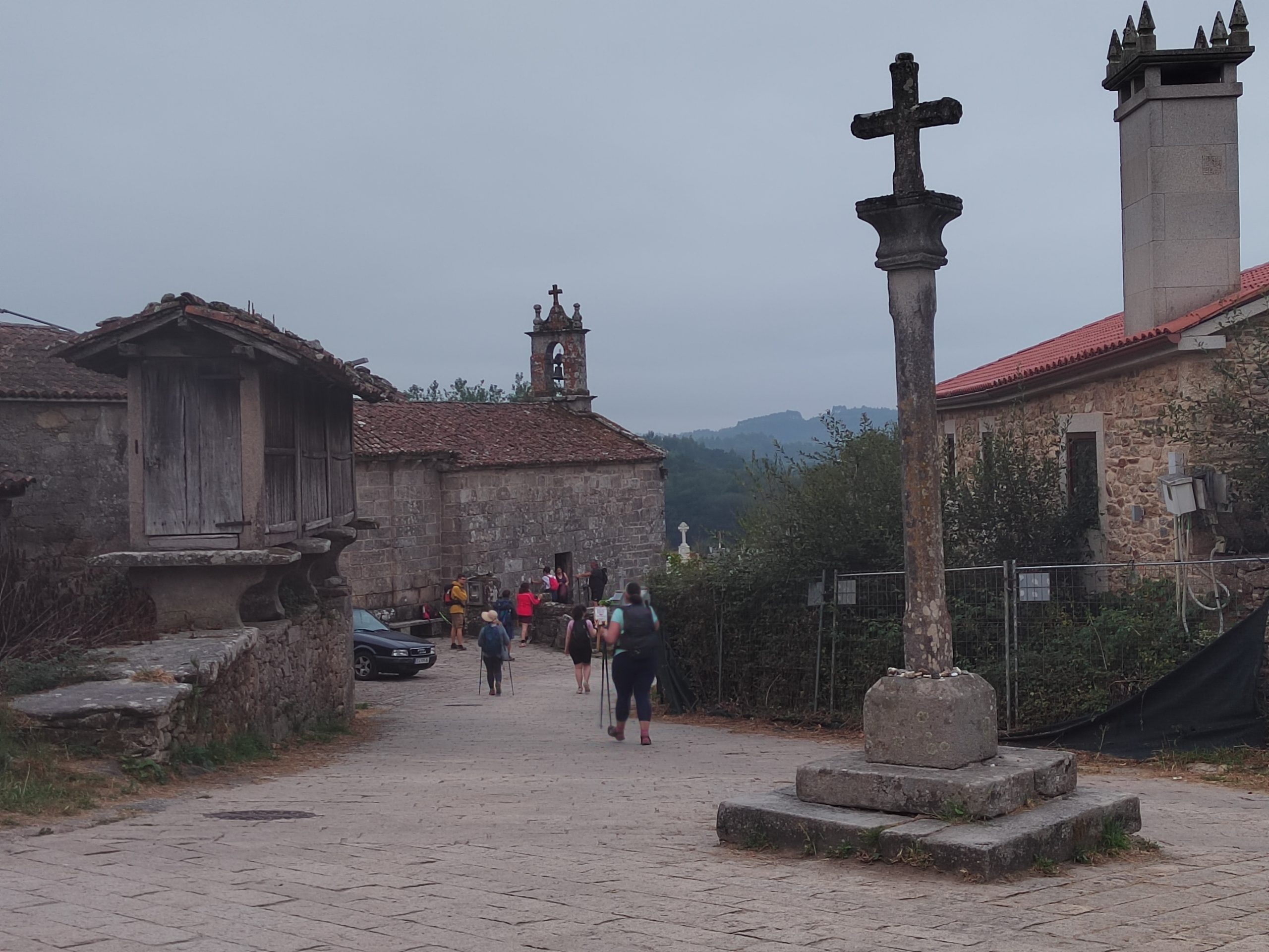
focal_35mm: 46
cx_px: 634
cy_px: 476
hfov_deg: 41.2
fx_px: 1686
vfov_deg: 31.5
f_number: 1.9
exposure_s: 1/100
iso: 409
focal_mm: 5.52
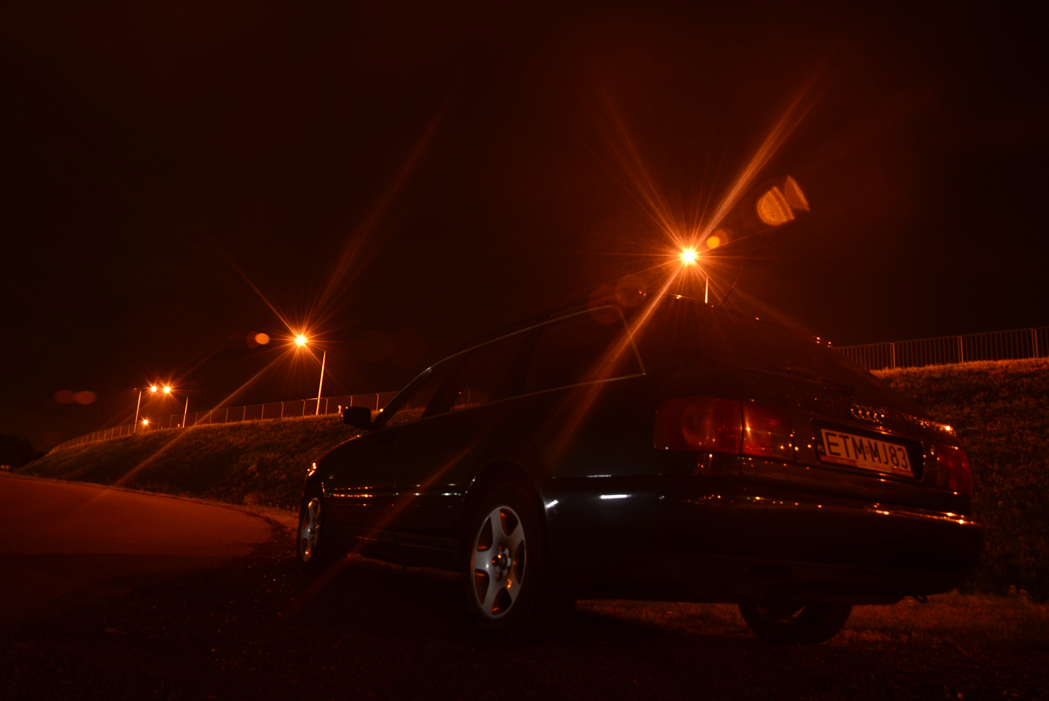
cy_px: 350
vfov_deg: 48.0
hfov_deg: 67.3
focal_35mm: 27
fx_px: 787
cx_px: 524
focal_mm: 18
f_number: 5
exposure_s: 10
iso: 100
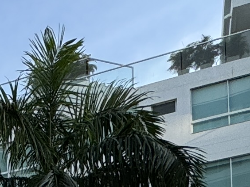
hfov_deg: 16.1
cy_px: 470
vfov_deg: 11.7
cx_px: -221
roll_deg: +0.7
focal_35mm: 100
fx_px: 722
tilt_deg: -0.3
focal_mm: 2.22
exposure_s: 1/787
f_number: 2.2
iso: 50
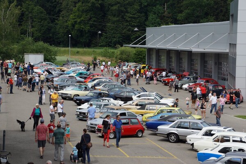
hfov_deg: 19.5
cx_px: 123
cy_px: 82
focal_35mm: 105
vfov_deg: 13.0
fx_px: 717
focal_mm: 70
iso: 100
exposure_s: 1/320
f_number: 8
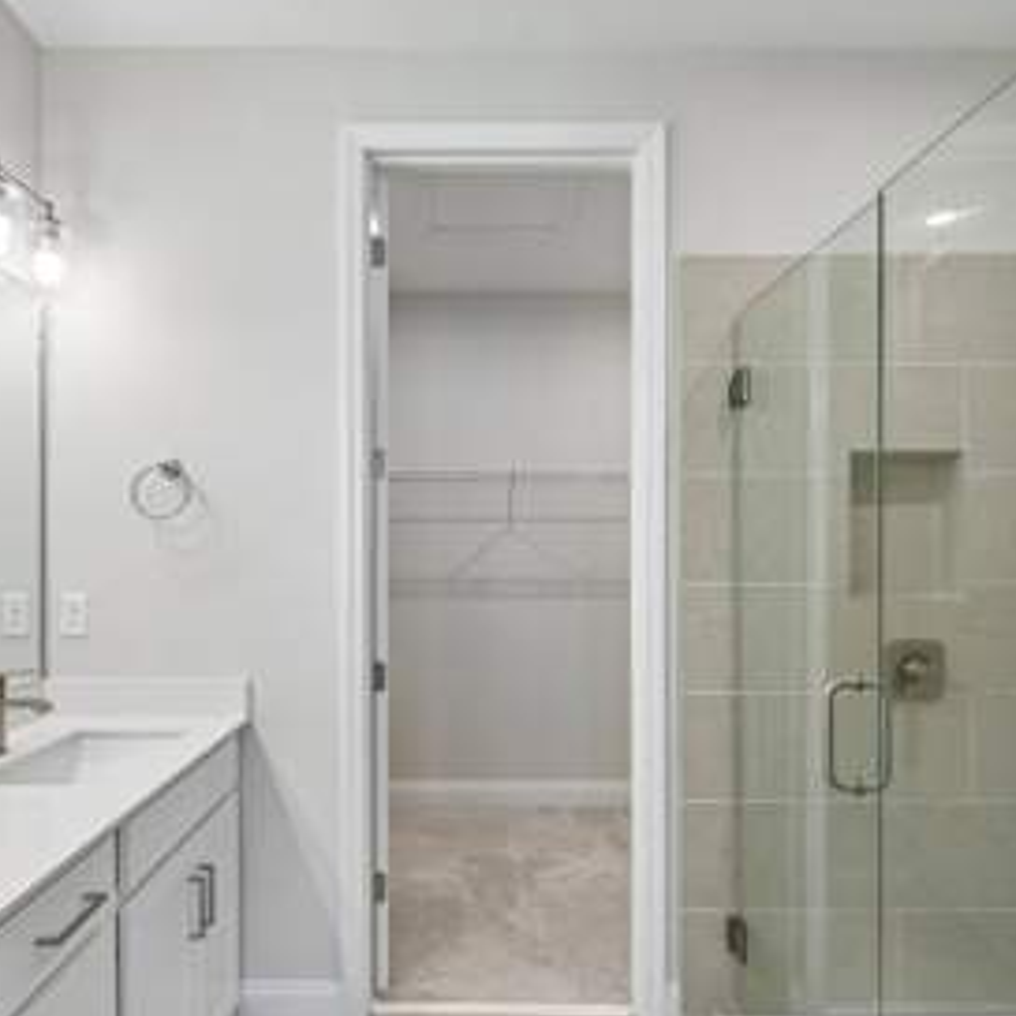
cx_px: 448
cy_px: 547
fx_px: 697
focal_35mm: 21
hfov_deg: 71.9
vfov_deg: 72.0
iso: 160
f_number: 8
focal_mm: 14
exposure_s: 1/15
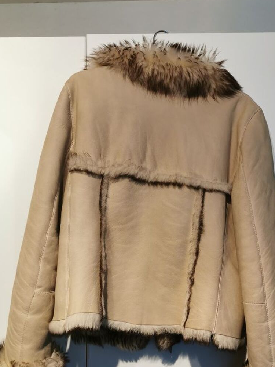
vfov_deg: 50.9
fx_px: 381
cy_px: 228
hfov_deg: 39.2
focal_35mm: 36
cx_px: 181
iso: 160
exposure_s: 1/50
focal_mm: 5.58
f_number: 1.8
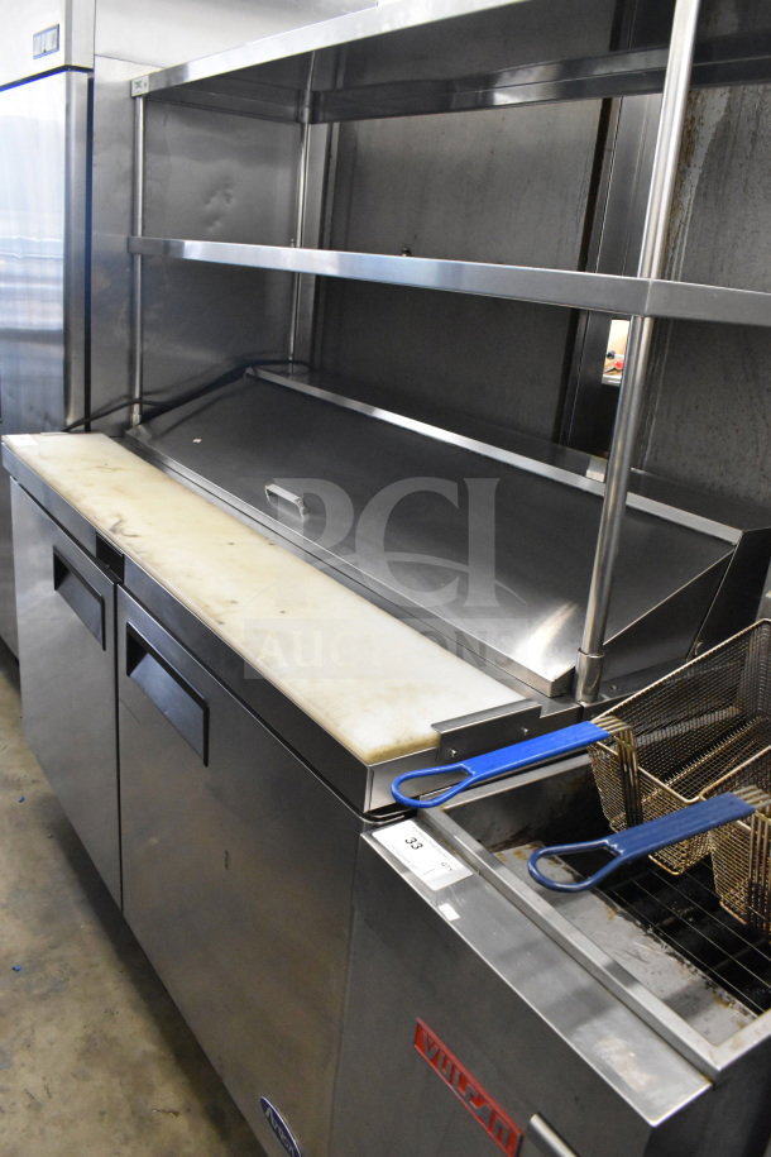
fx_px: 867
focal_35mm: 27
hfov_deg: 47.9
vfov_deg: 67.4
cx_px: 386
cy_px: 578
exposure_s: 1/125
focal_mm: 18
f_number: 5.6
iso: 6400
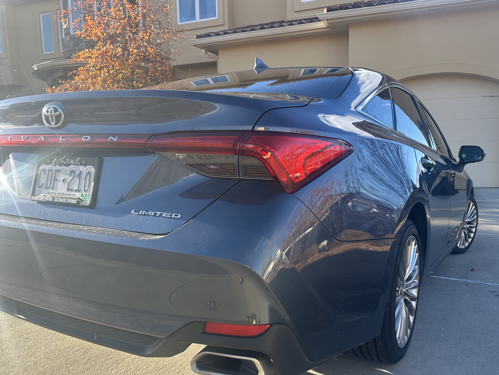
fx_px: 418
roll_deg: +0.8
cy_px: 218
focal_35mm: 29
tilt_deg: -9.0
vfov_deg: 48.0
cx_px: 271
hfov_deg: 61.6
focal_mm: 6.86
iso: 80
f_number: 1.78
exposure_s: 1/803
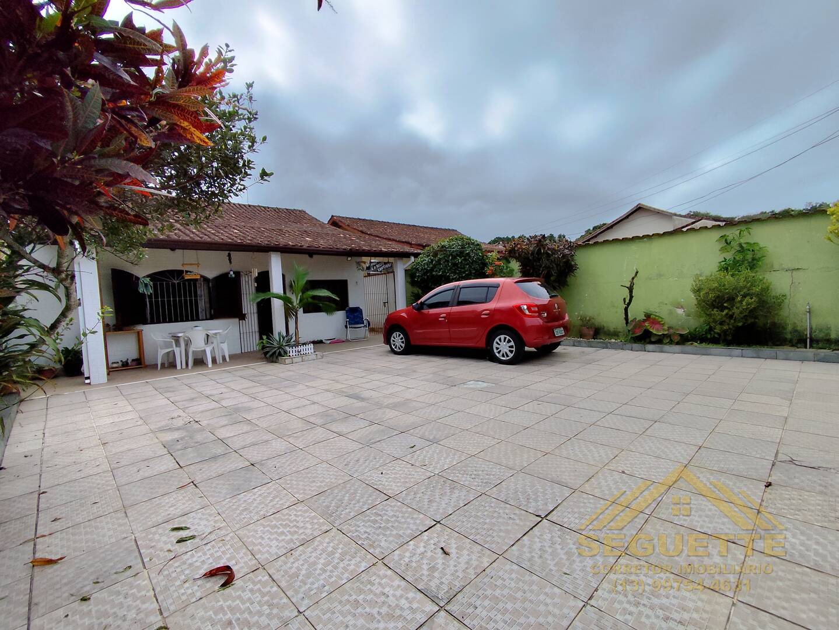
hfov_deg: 94.5
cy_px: 315
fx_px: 388
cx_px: 420
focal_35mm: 16
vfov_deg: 78.2
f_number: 2.2
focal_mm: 1.65
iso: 50
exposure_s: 1/2384
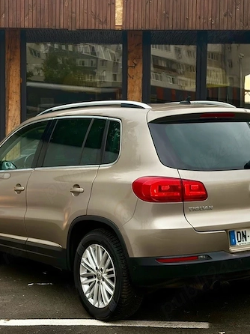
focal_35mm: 70
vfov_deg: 27.8
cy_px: 166
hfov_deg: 21.0
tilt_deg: -2.6
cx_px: 121
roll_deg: -0.2
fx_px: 675
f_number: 1.6
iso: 50
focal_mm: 5.96
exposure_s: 1/66
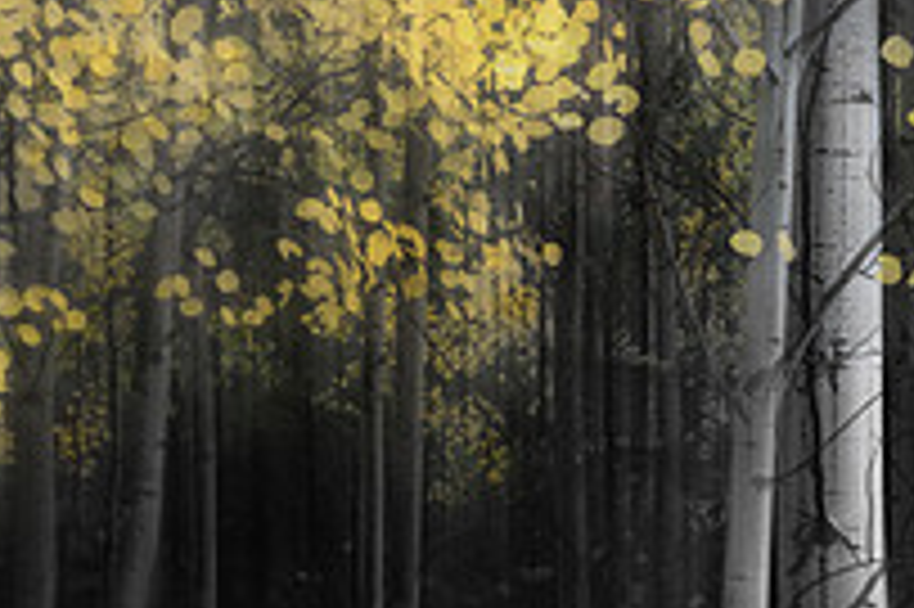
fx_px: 4211
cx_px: 1198
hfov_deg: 12.0
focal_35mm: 166
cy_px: 615
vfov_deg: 8.2
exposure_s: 1/320
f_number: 7.1
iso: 400
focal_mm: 58
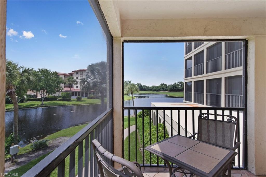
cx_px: 133
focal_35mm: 15
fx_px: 111
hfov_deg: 100.4
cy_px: 88
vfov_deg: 77.2
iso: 200
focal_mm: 10
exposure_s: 1/30
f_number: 11
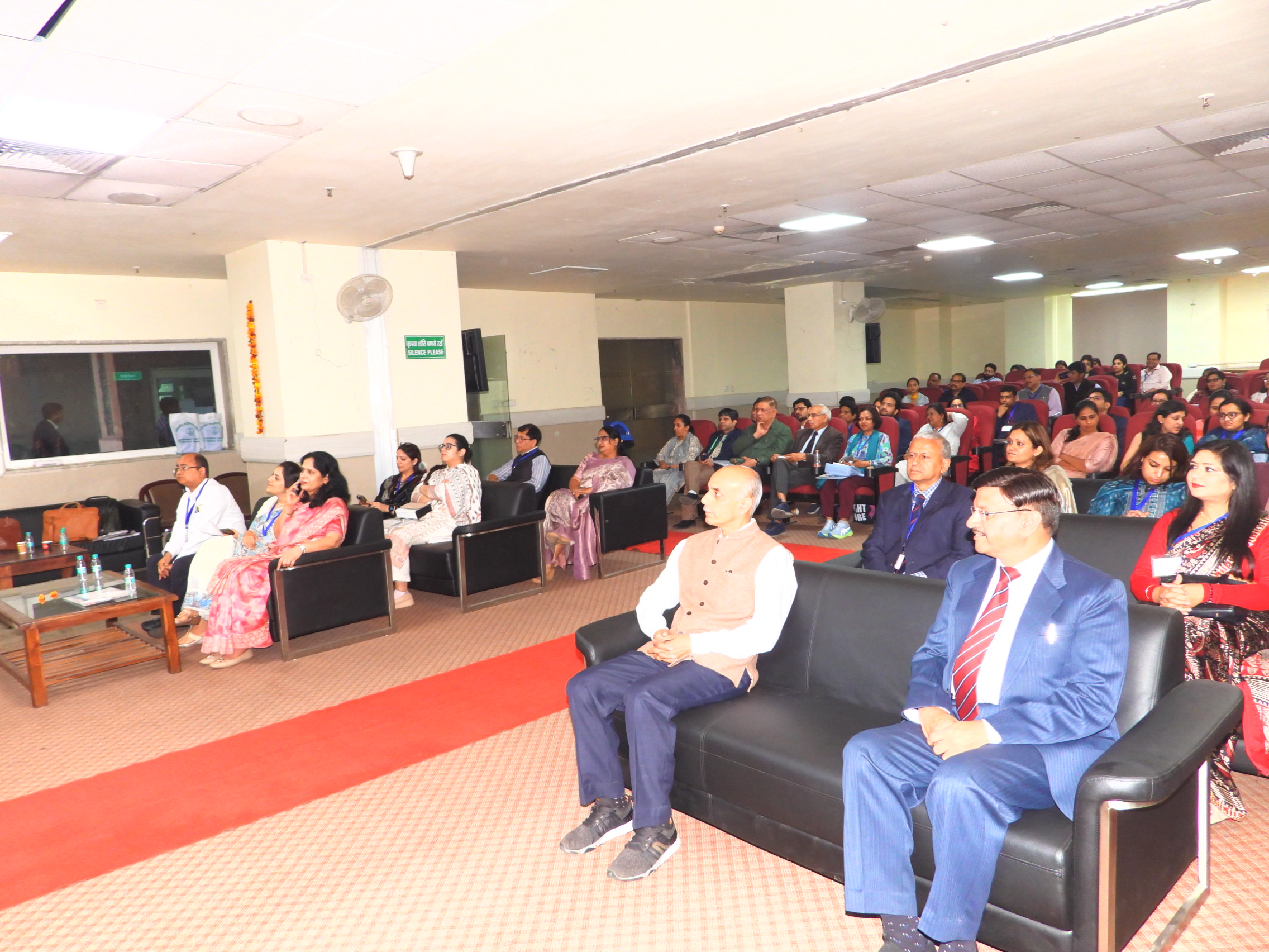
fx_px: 880
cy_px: 476
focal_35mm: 24
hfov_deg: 71.6
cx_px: 634
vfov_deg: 56.8
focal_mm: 4.3
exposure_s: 1/30
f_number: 2.8
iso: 220
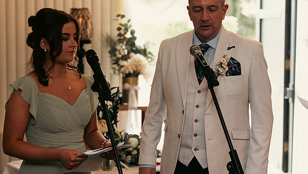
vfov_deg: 14.4
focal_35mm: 84
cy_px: 76
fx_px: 686
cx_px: 149
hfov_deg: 25.3
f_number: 3.5
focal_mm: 70
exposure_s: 1/160
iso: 1000
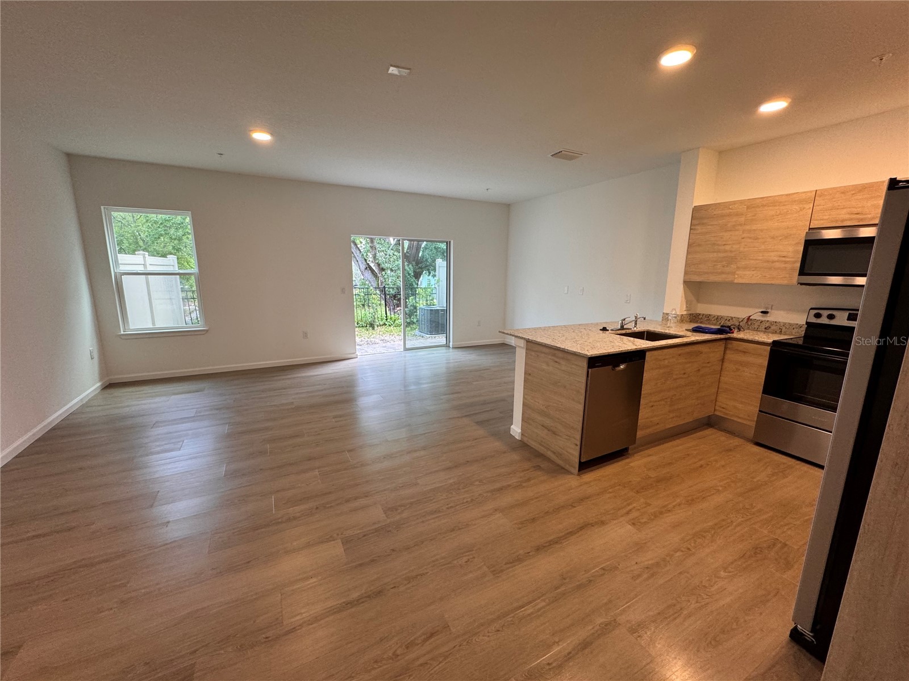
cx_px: 454
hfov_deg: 102.1
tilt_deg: -10.8
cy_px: 340
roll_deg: -0.8
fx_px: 368
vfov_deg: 85.7
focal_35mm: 14
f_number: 2.2
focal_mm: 2.22
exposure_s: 1/120
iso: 160
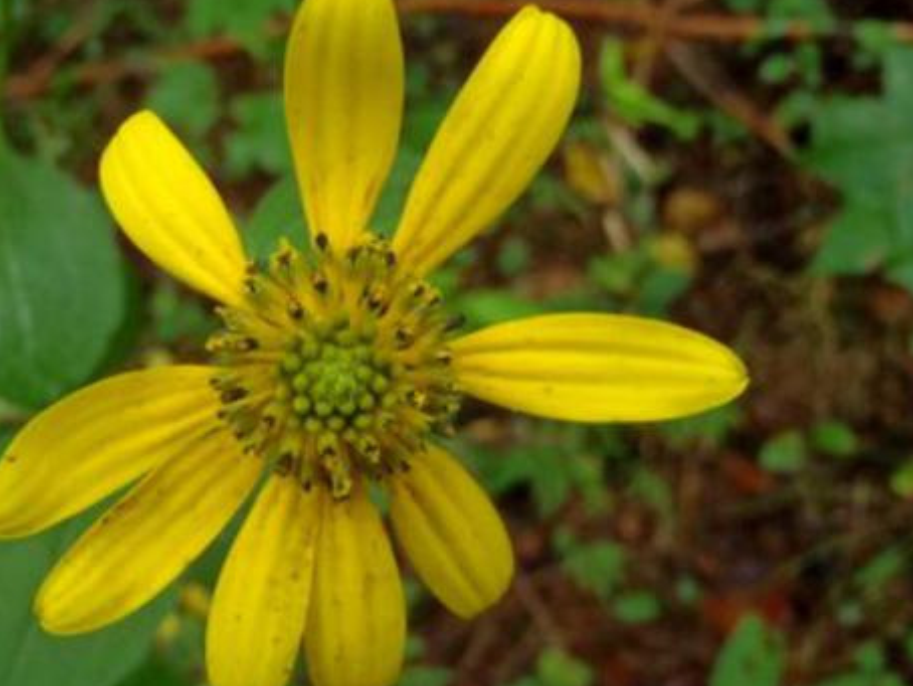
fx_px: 1399
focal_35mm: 53
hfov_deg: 35.9
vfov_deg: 27.5
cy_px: 382
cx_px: 328
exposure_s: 1/40
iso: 200
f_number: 4.7
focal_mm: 6.64
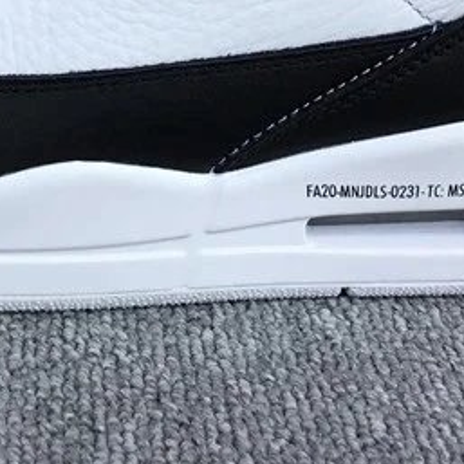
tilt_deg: -18.3
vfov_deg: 17.4
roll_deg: -2.7
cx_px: 105
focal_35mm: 96
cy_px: -71
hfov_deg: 18.0
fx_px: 1456
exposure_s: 1/550
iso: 25
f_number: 2.4
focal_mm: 3.3
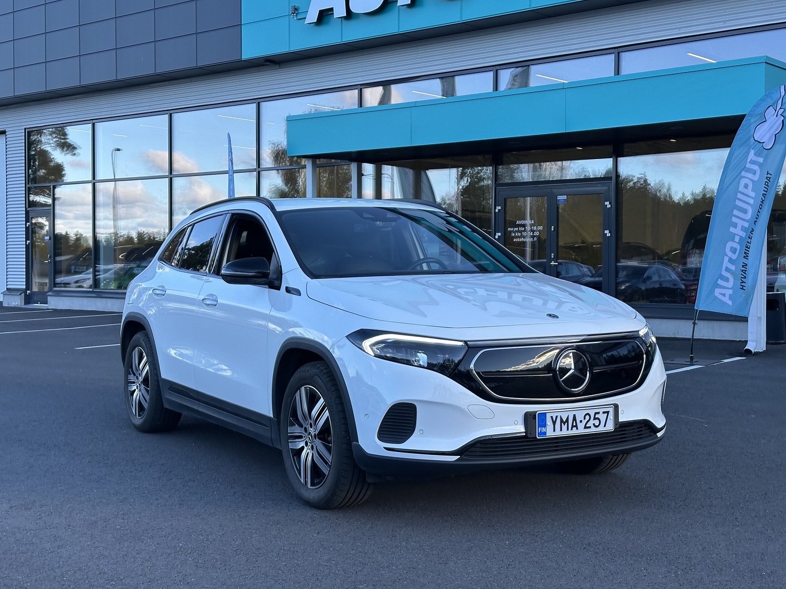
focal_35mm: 49
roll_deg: -0.4
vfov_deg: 29.7
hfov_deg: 38.9
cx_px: 387
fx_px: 1113
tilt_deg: -1.5
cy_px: 290
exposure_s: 1/887
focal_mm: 6.86
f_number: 1.78
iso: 64
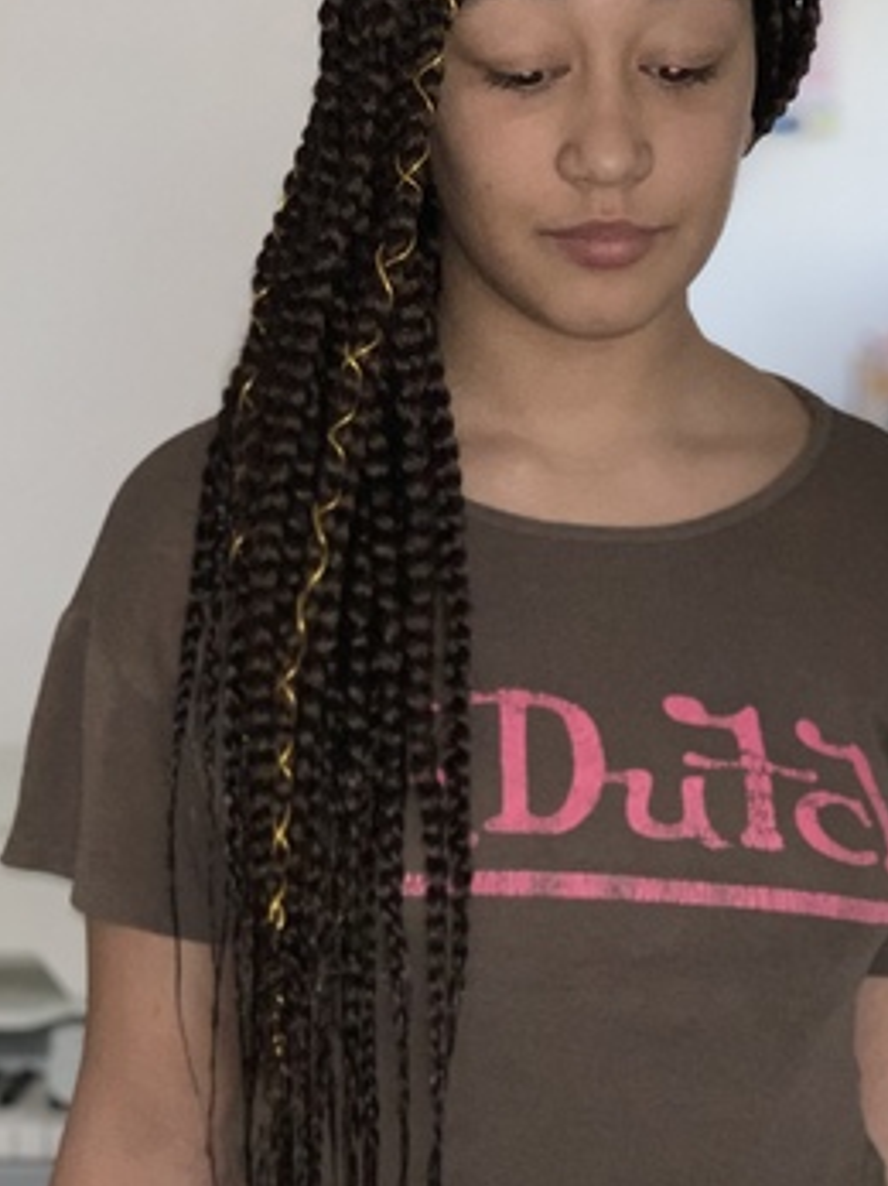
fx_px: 3080
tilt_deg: -9.4
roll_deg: -0.6
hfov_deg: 16.4
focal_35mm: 90
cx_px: 570
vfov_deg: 21.7
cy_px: 714
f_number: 2.4
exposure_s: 1/60
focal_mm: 6
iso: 125
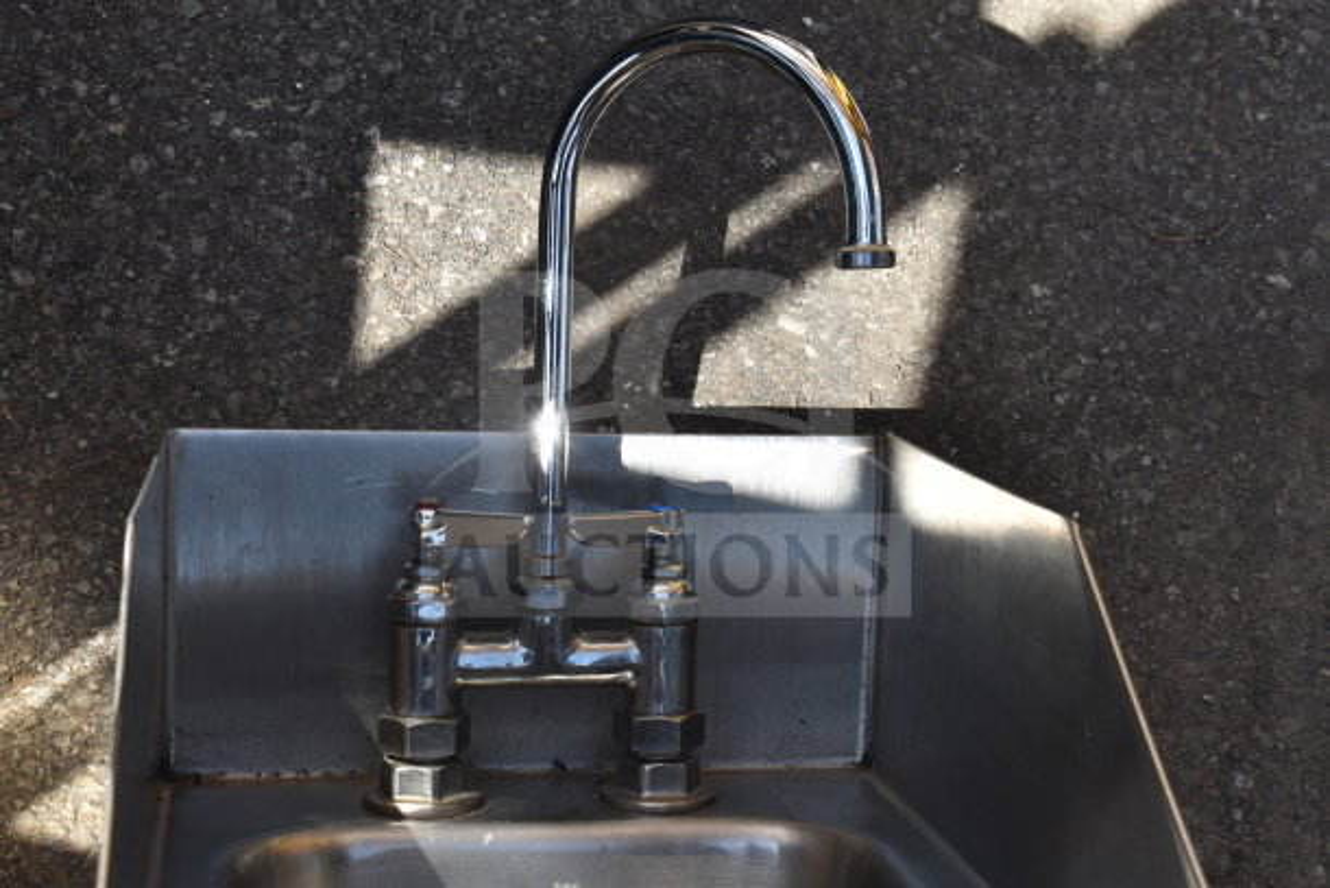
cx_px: 665
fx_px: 2328
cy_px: 444
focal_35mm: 63
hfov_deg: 31.9
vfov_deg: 21.6
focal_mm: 42
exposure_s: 1/250
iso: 200
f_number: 8
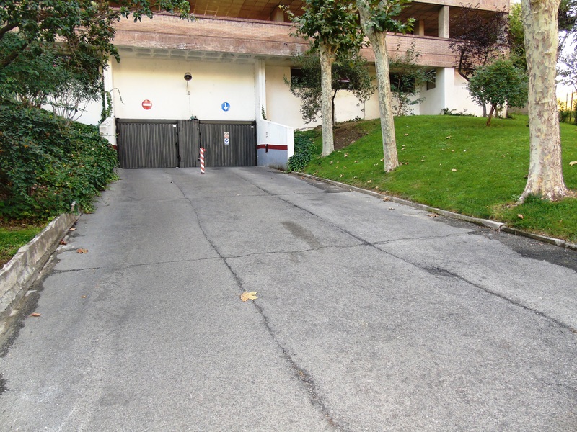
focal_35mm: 25
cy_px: 216
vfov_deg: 54.9
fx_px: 417
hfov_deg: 69.4
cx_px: 288
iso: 100
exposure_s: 1/30
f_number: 3.4
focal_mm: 4.4
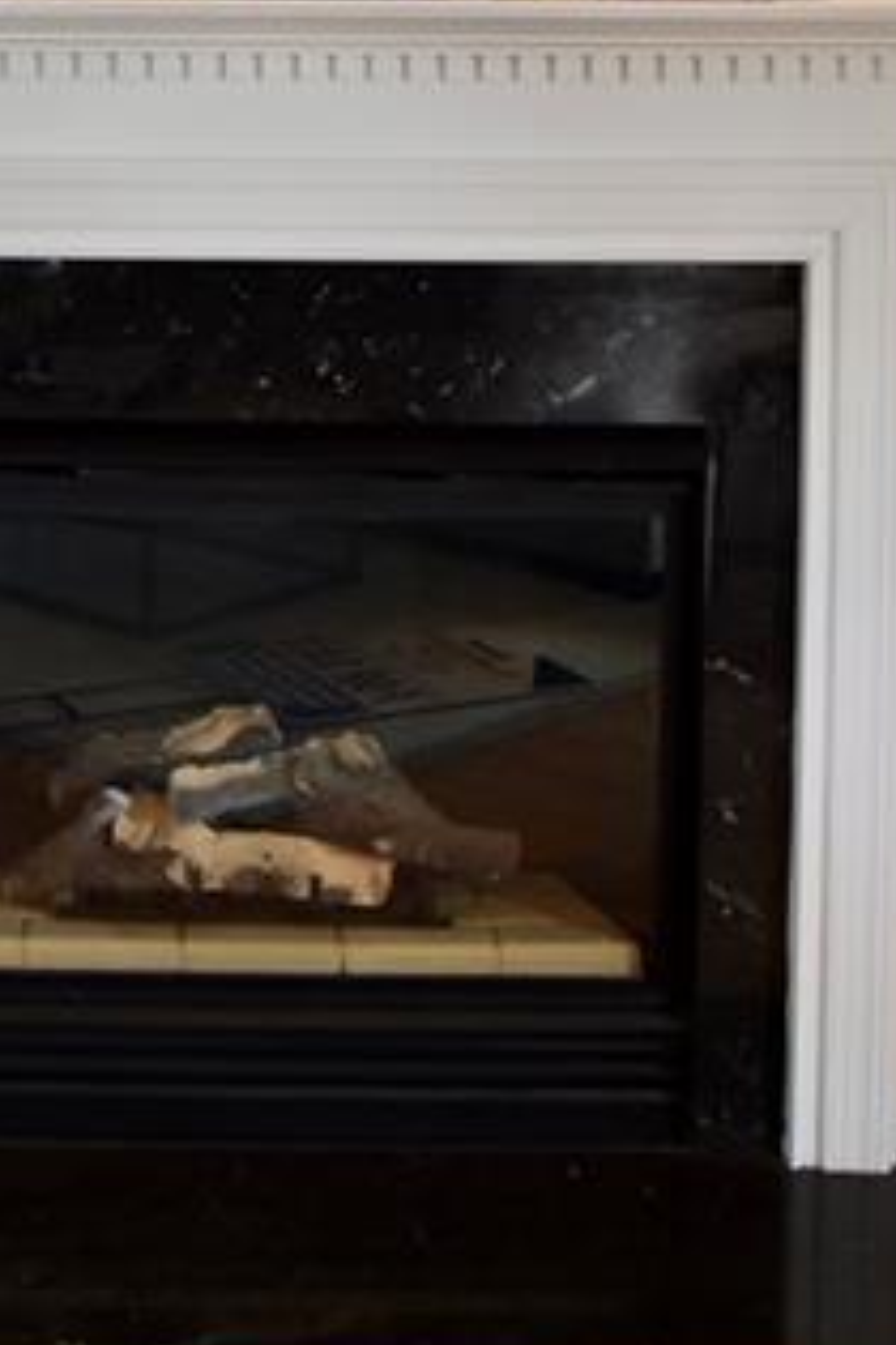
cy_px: -43
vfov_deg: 29.8
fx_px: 2323
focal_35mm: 62
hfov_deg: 21.6
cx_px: 192
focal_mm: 17
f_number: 2.8
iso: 720
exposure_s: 1/80
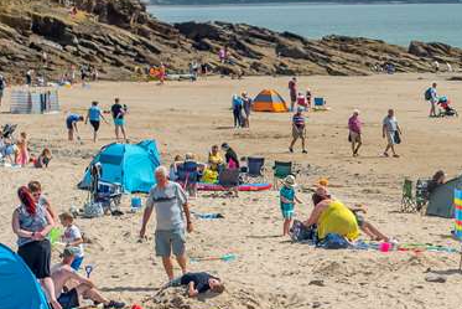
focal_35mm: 161
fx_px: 2067
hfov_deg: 12.4
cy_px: 323
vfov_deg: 8.5
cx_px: 596
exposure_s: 1/3200
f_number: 2.8
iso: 320
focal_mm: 50
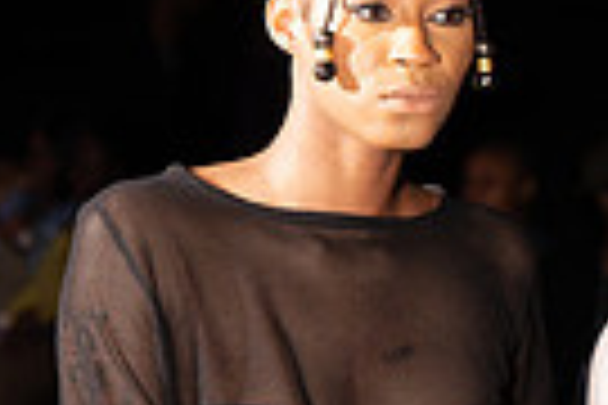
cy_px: 99
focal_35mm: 450
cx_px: -694
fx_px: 7599
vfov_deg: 3.1
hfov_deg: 4.5
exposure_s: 1/200
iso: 1000
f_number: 6.3
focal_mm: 105
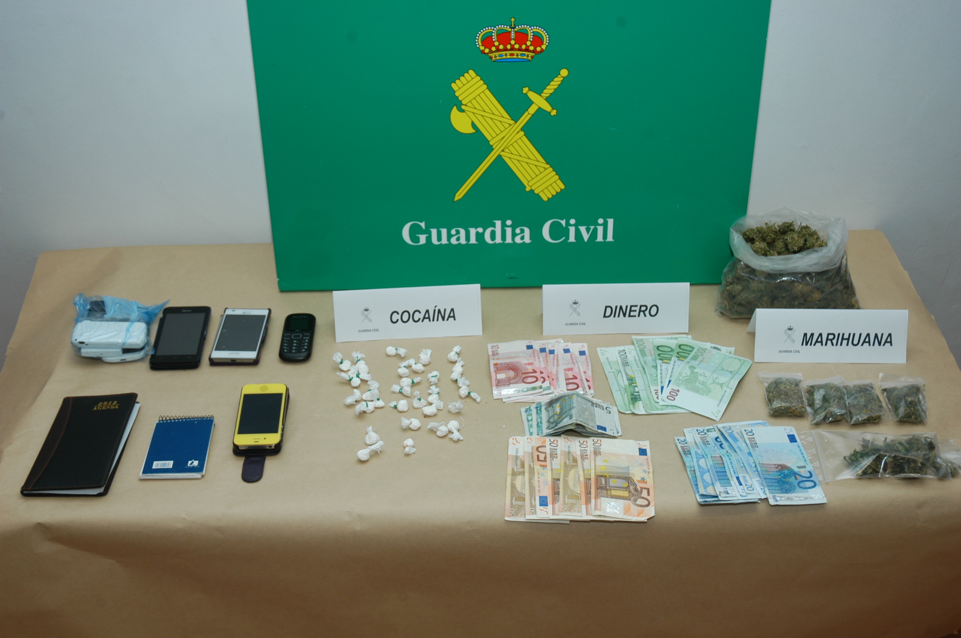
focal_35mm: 44
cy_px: 319
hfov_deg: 45.0
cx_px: 480
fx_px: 1160
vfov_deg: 30.8
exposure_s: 1/60
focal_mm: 29
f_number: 5
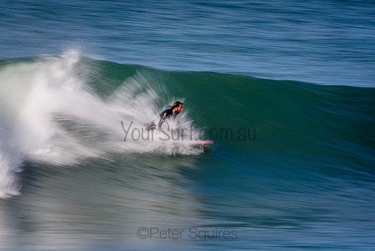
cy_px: 126
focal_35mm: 750
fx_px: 7814
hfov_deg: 2.7
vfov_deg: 1.8
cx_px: 188
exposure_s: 1/20
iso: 100
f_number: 18
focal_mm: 500
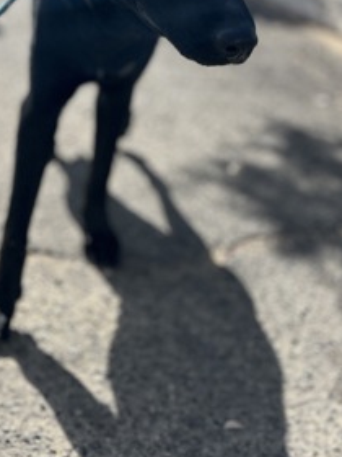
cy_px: 41
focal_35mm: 52
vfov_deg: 34.6
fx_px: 685
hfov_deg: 27.2
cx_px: 46
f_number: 1.5
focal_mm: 5.7
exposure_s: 1/2353
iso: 50
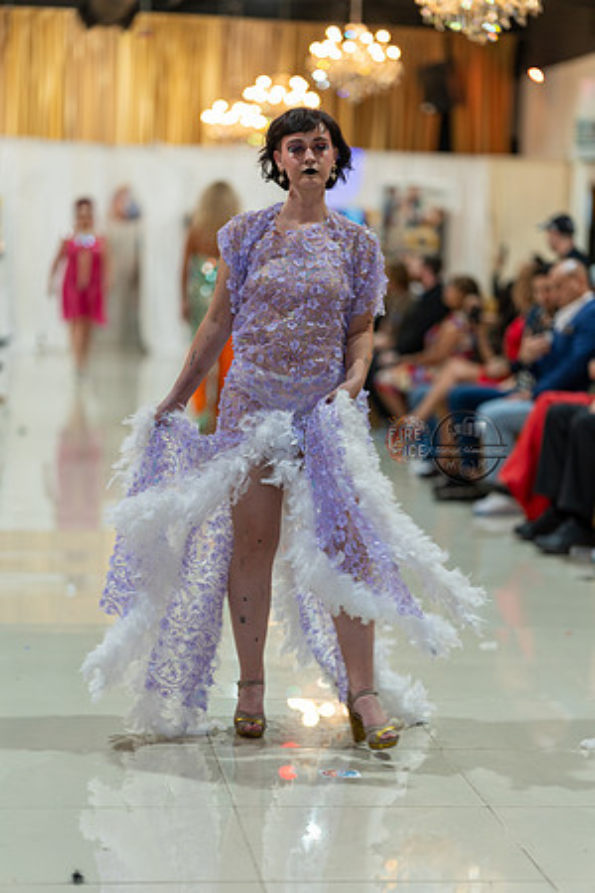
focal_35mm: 85
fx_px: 2107
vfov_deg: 23.9
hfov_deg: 16.1
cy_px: 446
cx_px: 298
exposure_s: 1/160
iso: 160
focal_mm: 85
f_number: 1.4
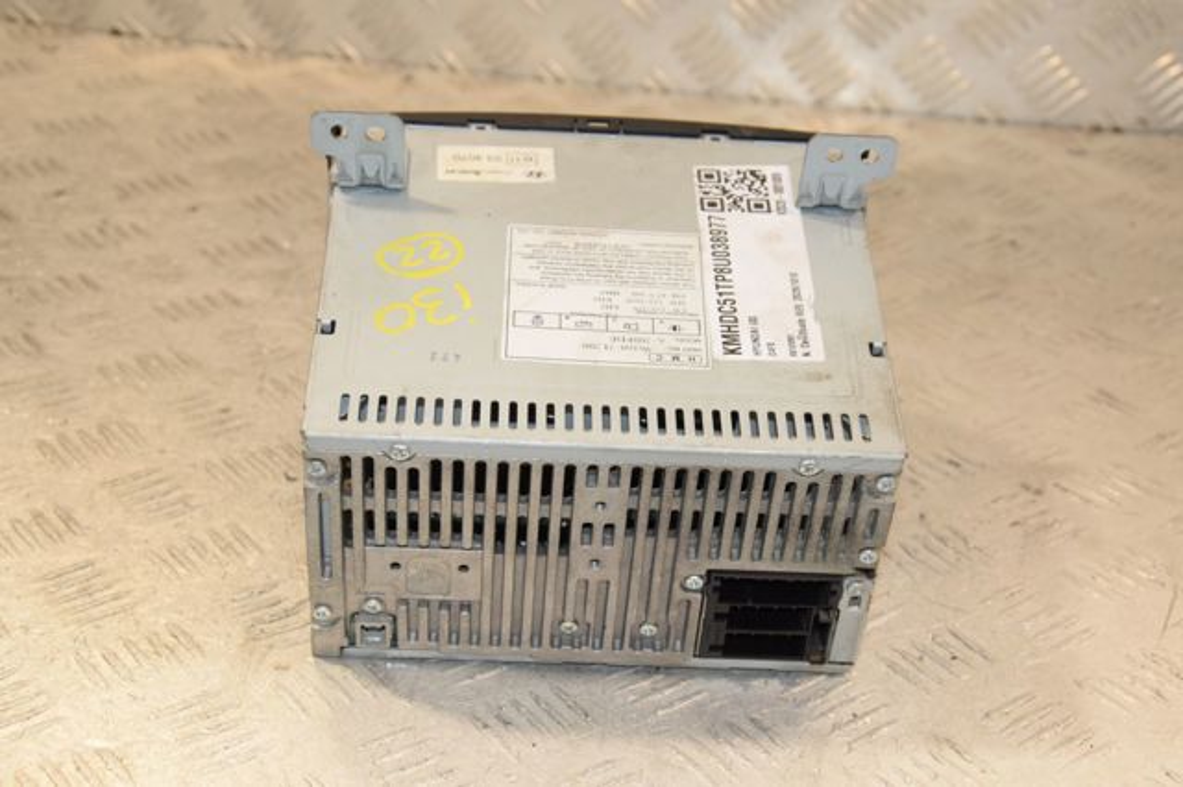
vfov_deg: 21.5
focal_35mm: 63
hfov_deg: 31.9
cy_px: 394
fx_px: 2069
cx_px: 592
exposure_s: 1/200
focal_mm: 42
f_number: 7.1
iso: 1600
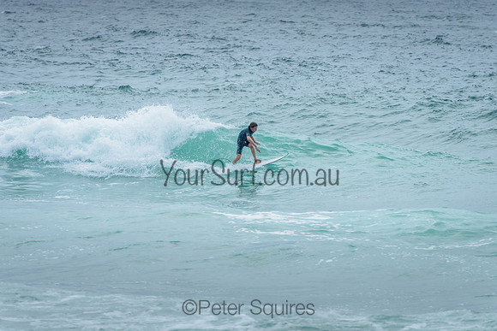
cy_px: 148
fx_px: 6768
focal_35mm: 490
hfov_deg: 4.2
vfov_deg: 2.8
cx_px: 250
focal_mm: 400
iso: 500
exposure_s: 1/1600
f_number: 8
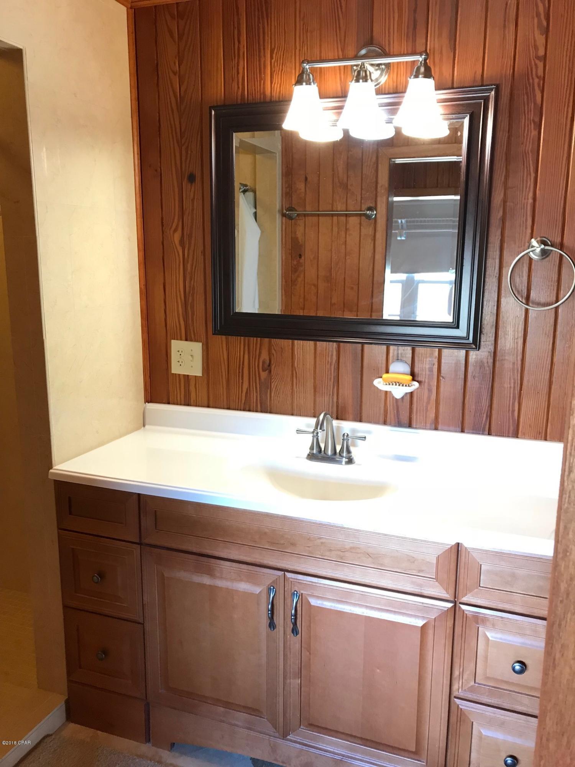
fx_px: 620
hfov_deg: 49.7
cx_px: 288
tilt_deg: -8.7
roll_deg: +0.4
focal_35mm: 28
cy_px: 384
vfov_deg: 63.4
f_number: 1.8
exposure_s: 1/15
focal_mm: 3.99
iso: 40
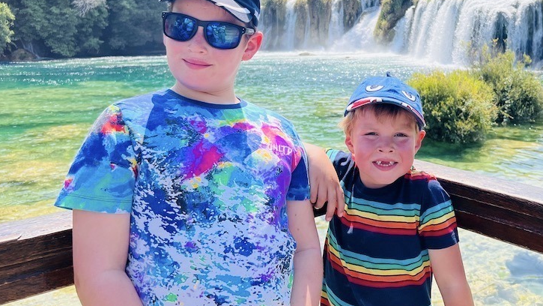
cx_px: 379
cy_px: 40
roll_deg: +0.6
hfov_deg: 49.2
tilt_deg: -3.0
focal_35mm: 40
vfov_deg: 28.7
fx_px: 576
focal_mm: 5.7
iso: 50
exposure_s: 1/2571
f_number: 1.5
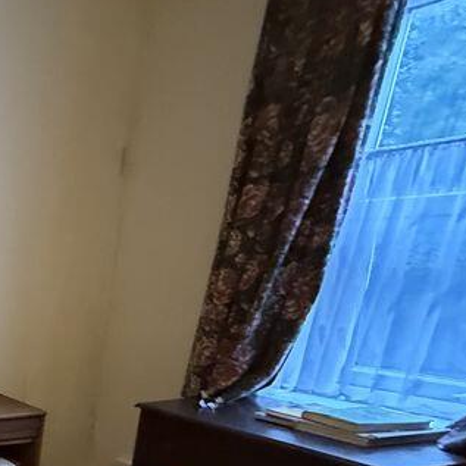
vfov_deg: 37.8
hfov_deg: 26.2
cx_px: -276
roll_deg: +1.2
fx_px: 609
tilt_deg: -17.1
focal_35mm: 40
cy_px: 456
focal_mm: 2.22
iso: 1000
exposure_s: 1/50
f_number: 2.2
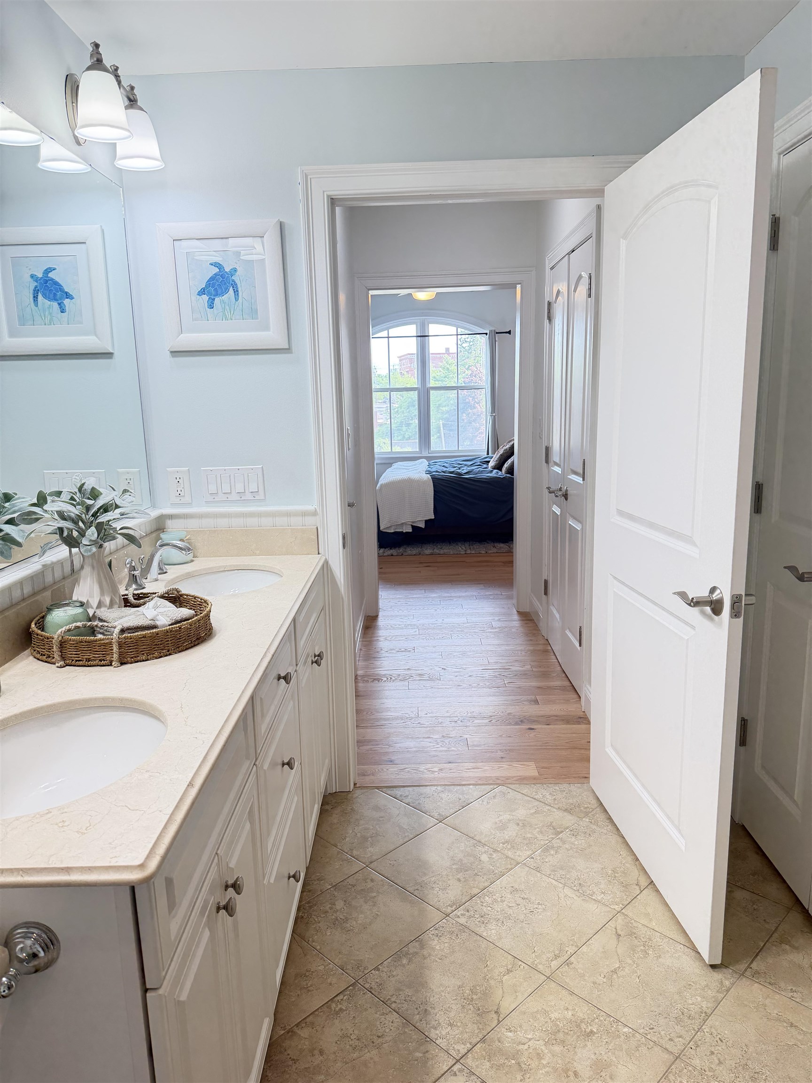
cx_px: 406
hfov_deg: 56.8
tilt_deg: -11.0
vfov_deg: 71.6
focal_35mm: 24
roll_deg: +1.3
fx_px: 751
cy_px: 542
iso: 200
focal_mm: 6.76
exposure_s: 1/134
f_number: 1.78
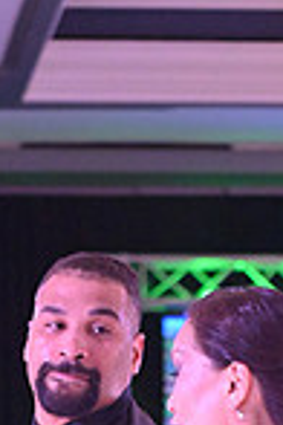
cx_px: 247
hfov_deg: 4.5
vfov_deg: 6.5
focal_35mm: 307
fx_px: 3620
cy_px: 836
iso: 5000
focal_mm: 78
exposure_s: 1/400
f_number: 4.5
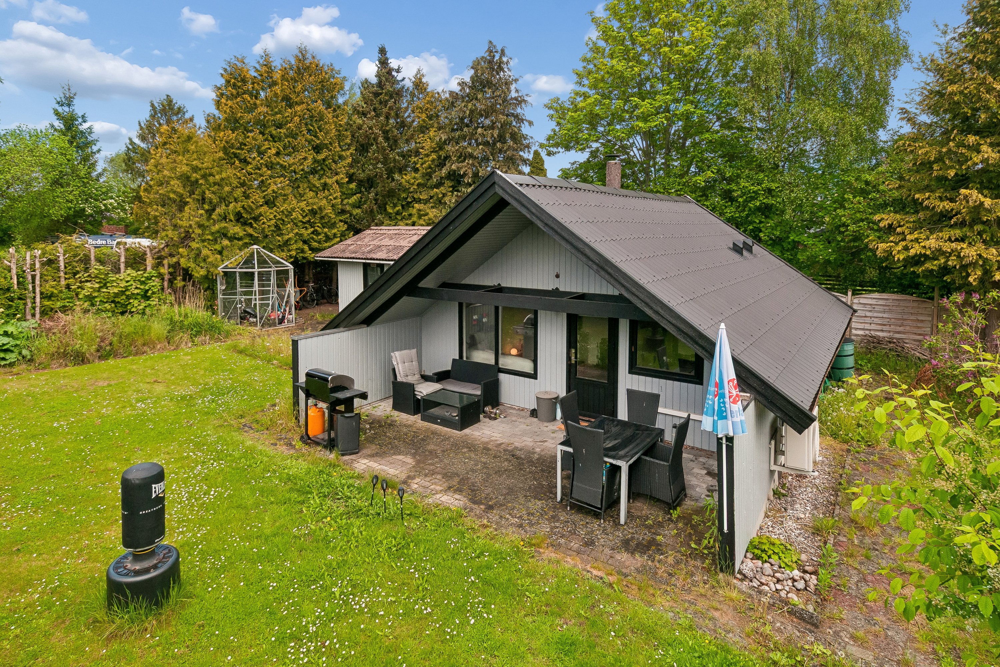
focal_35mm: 18
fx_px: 500
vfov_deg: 67.4
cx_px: 500
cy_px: 334
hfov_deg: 90.0
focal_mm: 12
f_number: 10
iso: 200
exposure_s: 1/320
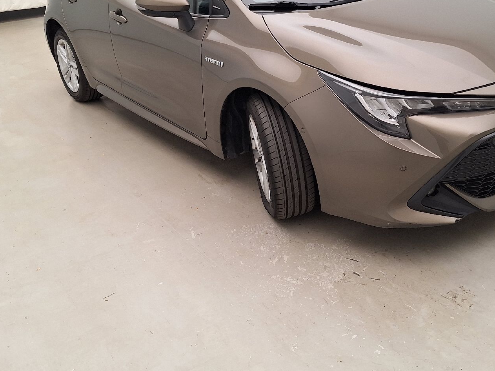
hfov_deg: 52.2
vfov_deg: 40.1
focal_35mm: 35
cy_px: 121
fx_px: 500
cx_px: 305
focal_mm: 5.54
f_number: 1.8
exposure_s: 1/100
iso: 50
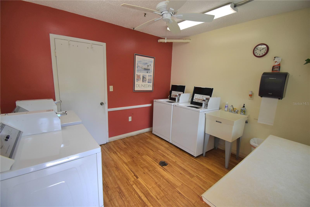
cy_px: 104
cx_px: 155
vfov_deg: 77.3
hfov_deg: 100.4
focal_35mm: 15
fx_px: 129
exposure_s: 1/125
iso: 400
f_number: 5.6
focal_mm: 10
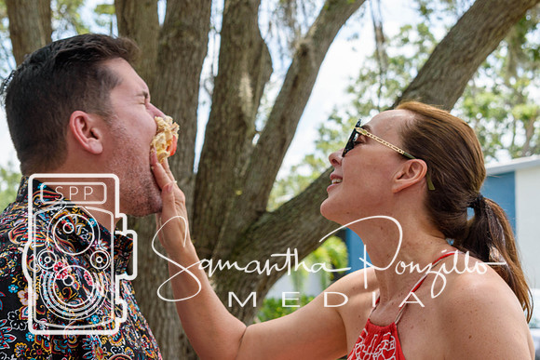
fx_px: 1170
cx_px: 270
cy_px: 180
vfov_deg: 17.5
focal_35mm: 78
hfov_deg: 26.0
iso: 200
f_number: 8
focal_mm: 52
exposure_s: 1/250
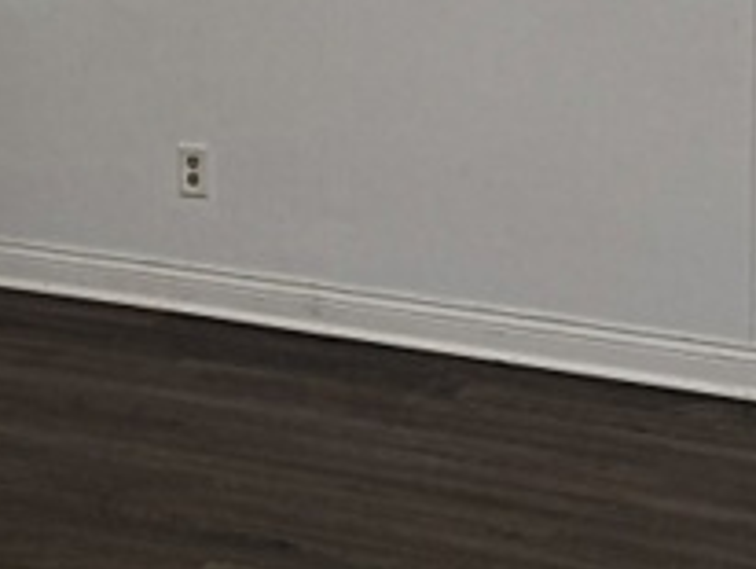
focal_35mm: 93
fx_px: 2033
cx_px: 264
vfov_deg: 15.3
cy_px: -143
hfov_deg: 21.0
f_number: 1.78
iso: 200
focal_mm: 6.76
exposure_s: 1/181
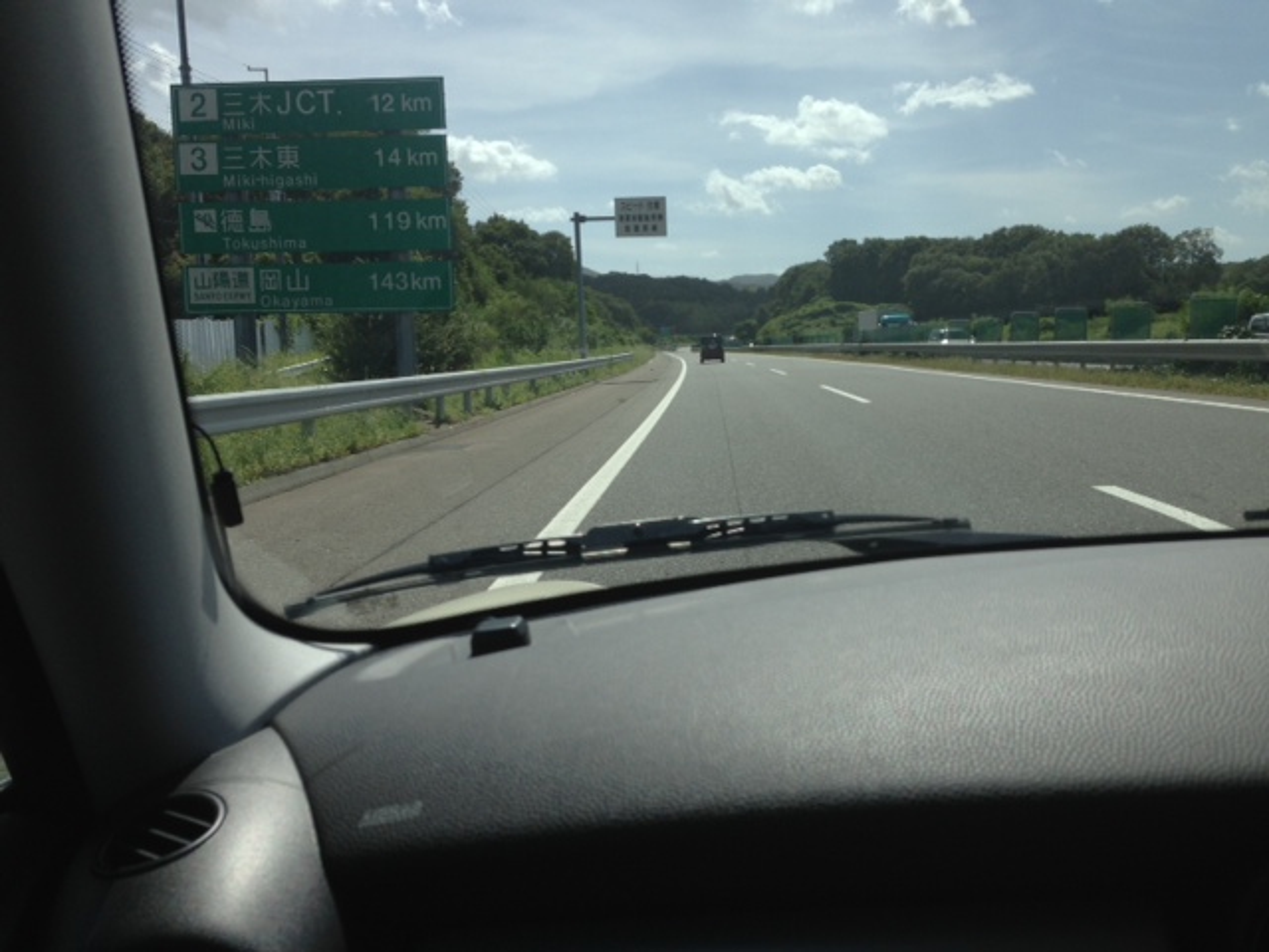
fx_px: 1210
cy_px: 476
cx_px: 634
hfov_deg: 55.4
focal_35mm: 33
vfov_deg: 42.9
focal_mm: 4.13
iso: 50
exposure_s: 1/1869
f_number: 2.4
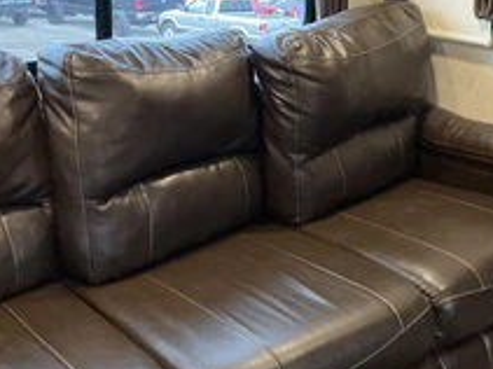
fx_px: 783
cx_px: 311
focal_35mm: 55
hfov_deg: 34.8
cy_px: 40
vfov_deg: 25.7
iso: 320
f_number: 1.8
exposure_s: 1/54
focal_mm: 3
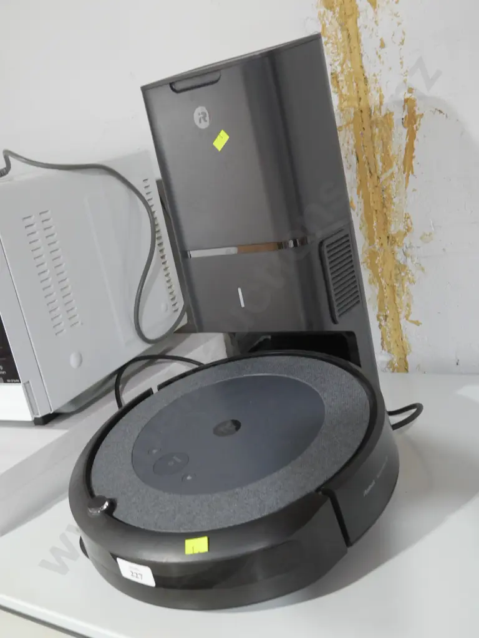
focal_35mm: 40
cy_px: 319
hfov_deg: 36.0
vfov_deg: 46.8
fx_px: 738
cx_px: 240
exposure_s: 1/60
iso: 1600
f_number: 4.4
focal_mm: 20
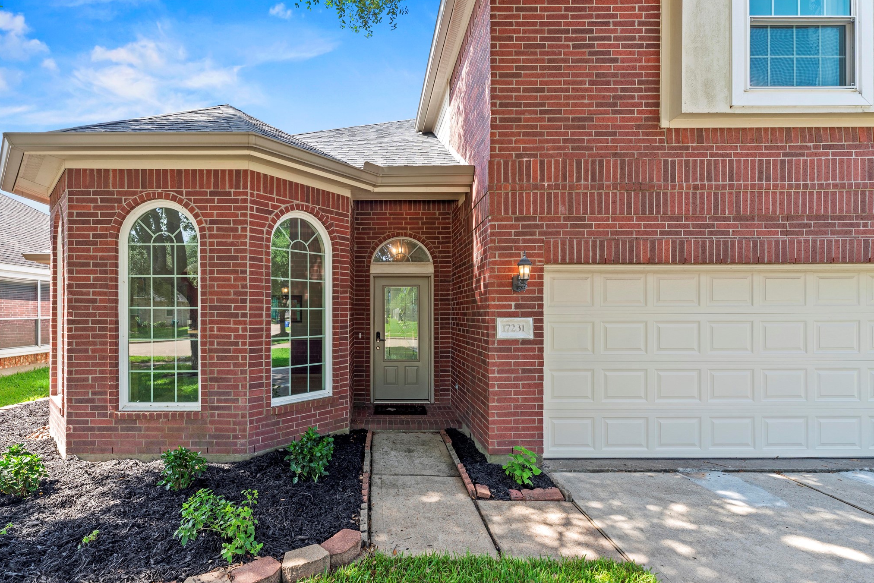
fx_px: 364
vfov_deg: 77.3
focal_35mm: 15
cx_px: 417
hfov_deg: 100.3
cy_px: 308
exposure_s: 1/30
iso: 140
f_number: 8
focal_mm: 14
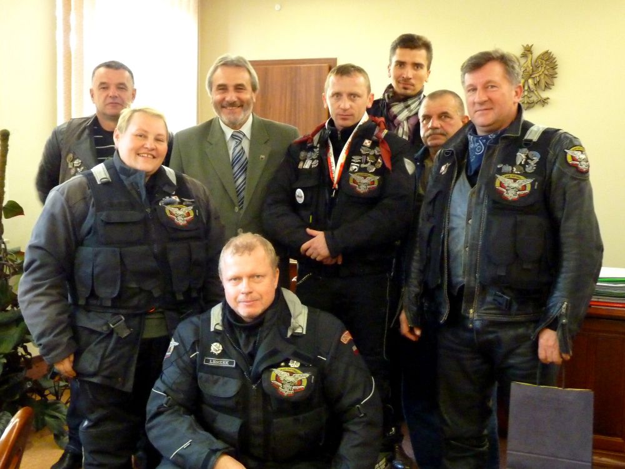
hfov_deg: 47.9
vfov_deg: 36.8
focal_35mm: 39
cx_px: 312
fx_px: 704
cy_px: 234
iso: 800
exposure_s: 1/20
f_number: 3
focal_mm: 6.9
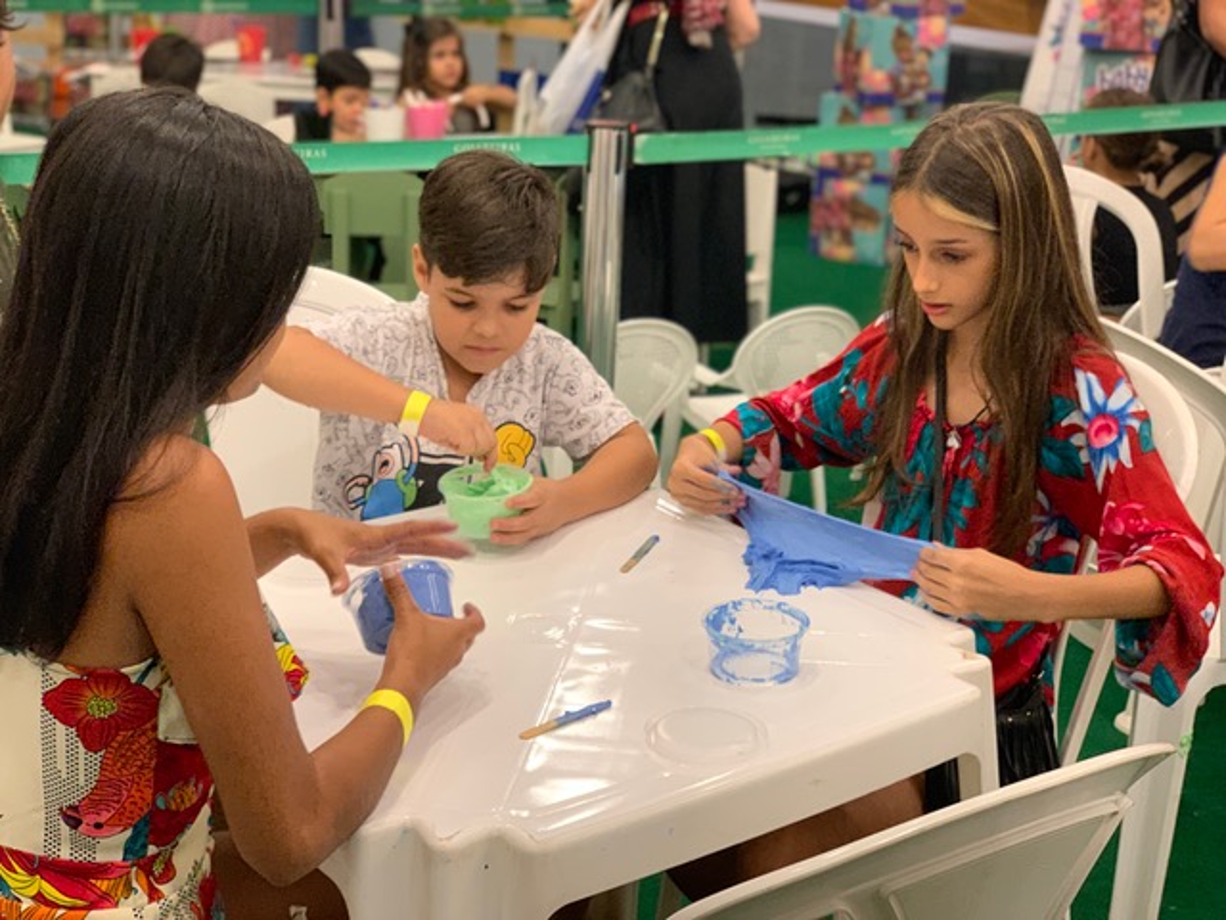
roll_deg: -3.0
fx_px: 1842
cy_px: 460
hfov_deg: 36.8
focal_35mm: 52
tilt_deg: -17.6
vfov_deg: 28.0
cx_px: 613
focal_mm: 6
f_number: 2.4
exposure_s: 1/40
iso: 320
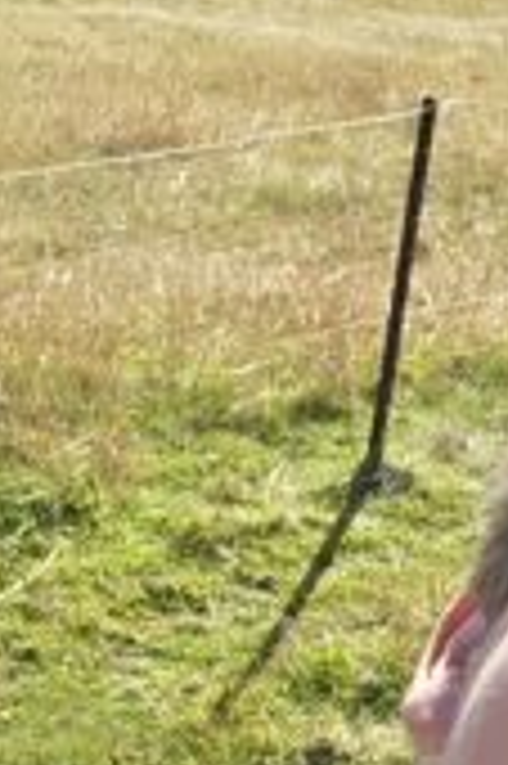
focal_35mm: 85
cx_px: 917
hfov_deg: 14.2
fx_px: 1803
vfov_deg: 23.6
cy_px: 601
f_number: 2.2
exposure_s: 1/568
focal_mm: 3.3
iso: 25
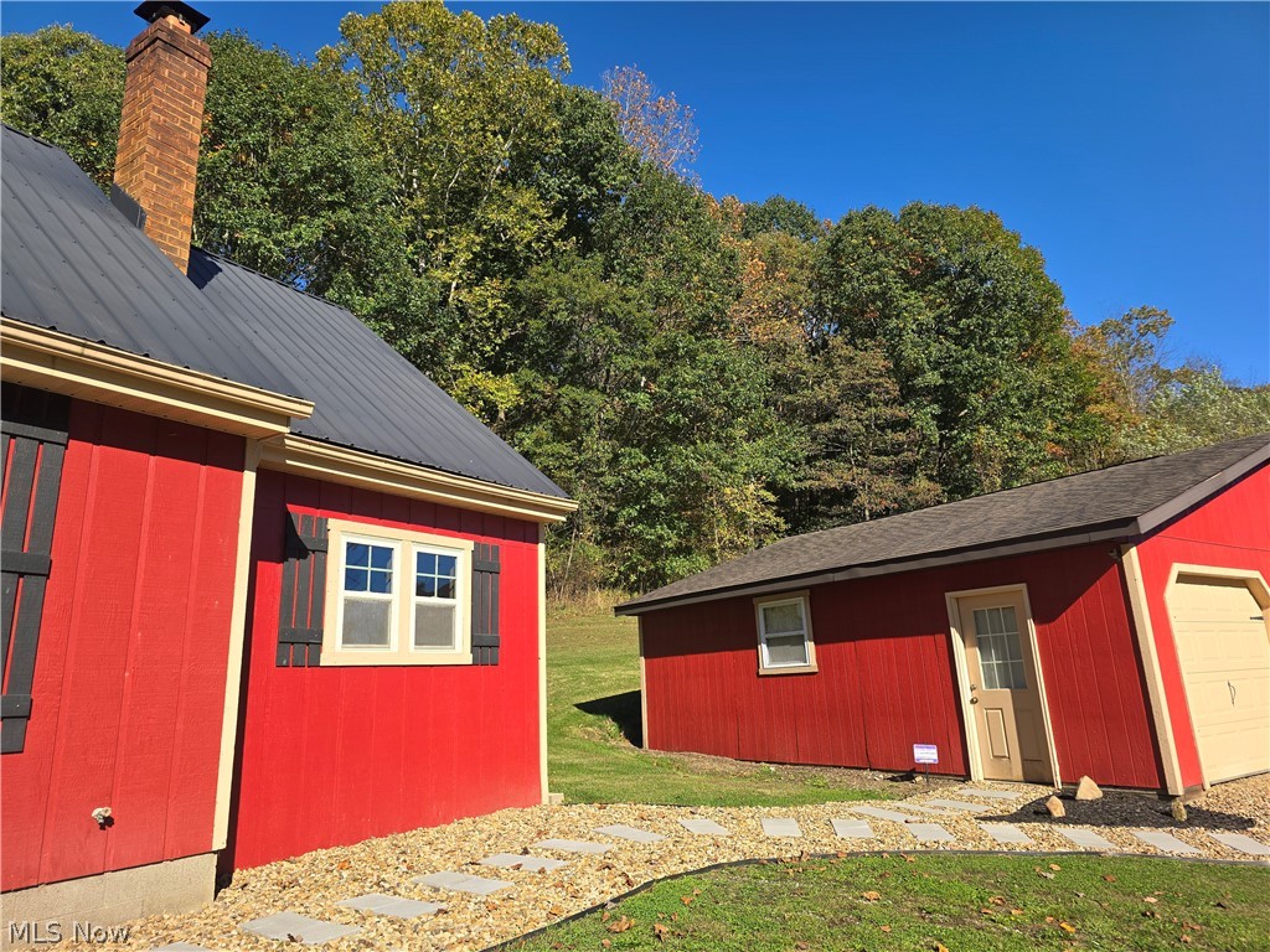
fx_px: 844
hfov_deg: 73.9
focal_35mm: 23
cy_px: 476
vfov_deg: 58.9
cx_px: 635
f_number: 1.7
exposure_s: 1/488
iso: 12
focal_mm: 6.3
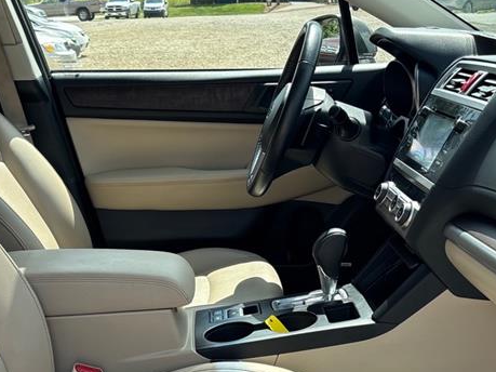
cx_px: 212
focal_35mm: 58
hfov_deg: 33.2
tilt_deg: -16.0
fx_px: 831
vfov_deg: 24.9
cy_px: 281
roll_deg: -0.2
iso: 50
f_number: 1.6
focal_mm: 5.96
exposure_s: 1/844
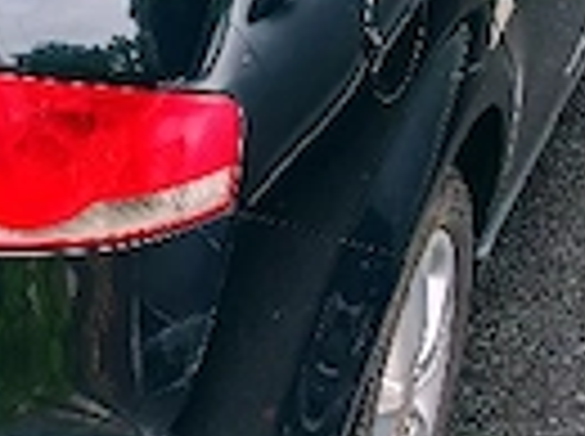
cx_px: -266
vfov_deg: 12.8
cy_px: -171
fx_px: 1872
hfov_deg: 16.4
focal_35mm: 111
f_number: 2
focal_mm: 6.83
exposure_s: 1/667
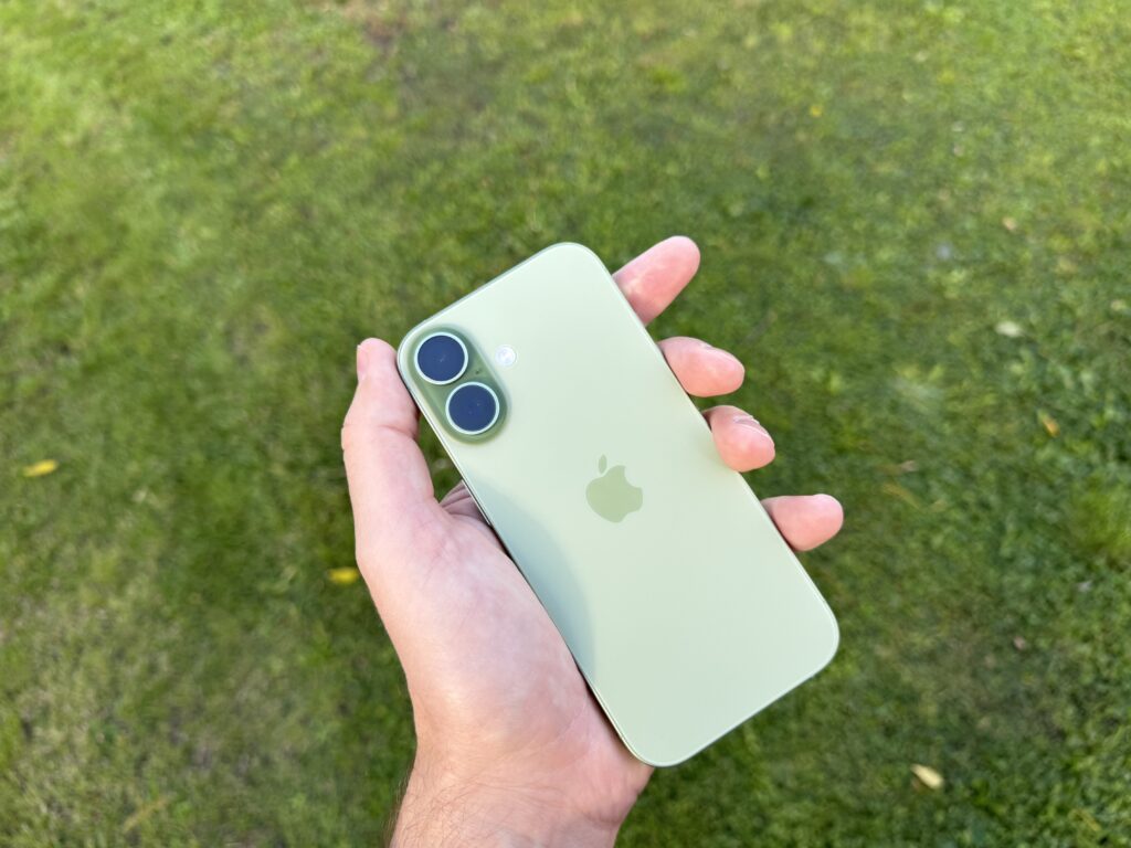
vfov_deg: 56.8
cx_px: 566
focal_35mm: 24
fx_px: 784
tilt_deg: -50.9
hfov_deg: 71.6
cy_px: 424
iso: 80
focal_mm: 6.76
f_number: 1.78
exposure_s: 1/495
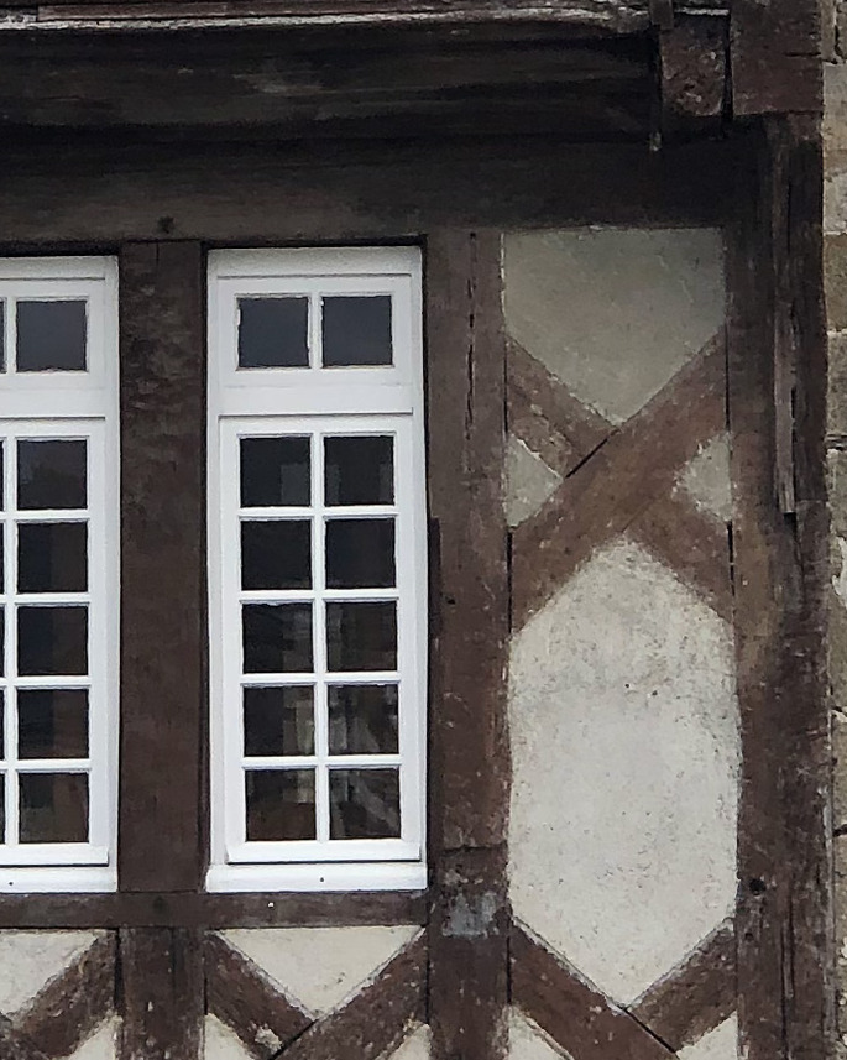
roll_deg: +1.8
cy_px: 99
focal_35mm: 237
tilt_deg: +9.9
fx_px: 7430
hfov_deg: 6.5
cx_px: 430
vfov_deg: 8.1
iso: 16
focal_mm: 6
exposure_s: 1/442
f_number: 2.4
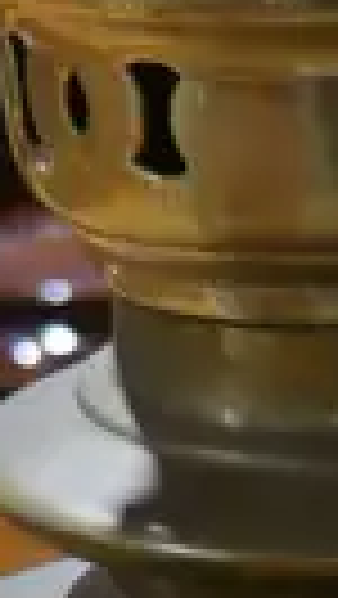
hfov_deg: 4.4
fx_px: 4278
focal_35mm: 269
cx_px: 829
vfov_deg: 7.8
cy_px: 1088
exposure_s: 1/60
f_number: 3.6
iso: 320
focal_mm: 16
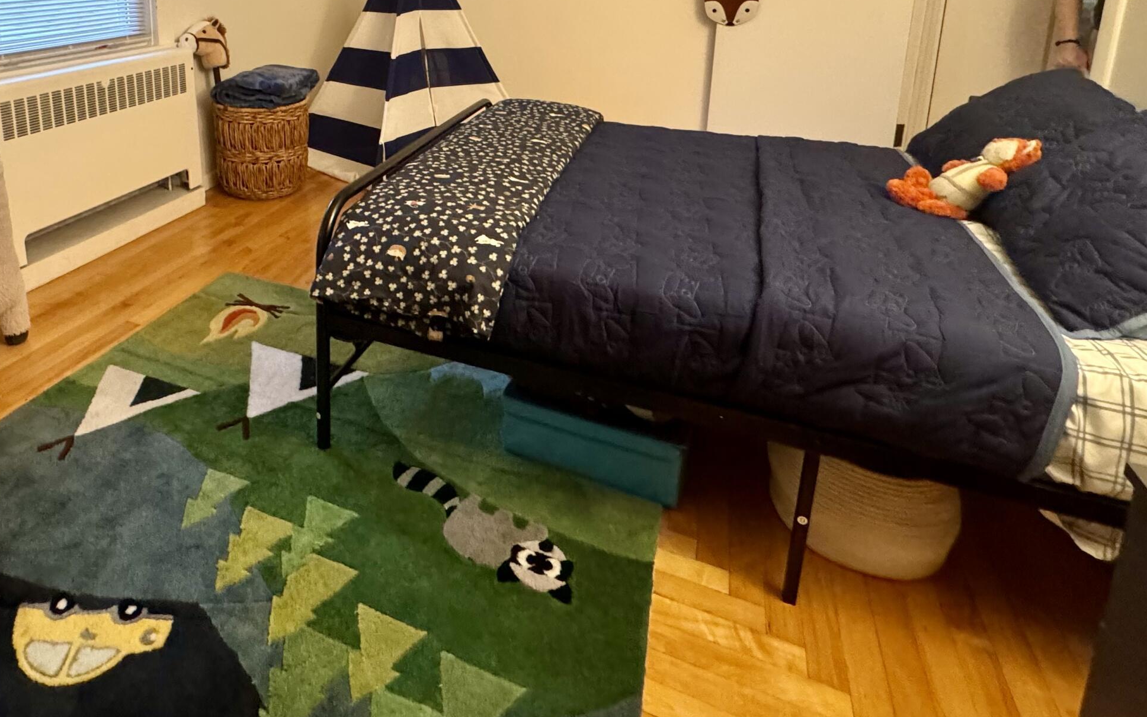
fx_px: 719
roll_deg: -0.4
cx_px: 369
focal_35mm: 23
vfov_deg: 48.5
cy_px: 99
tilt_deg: -12.2
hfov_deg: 74.4
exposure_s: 1/60
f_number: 2.2
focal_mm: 2.22
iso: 800
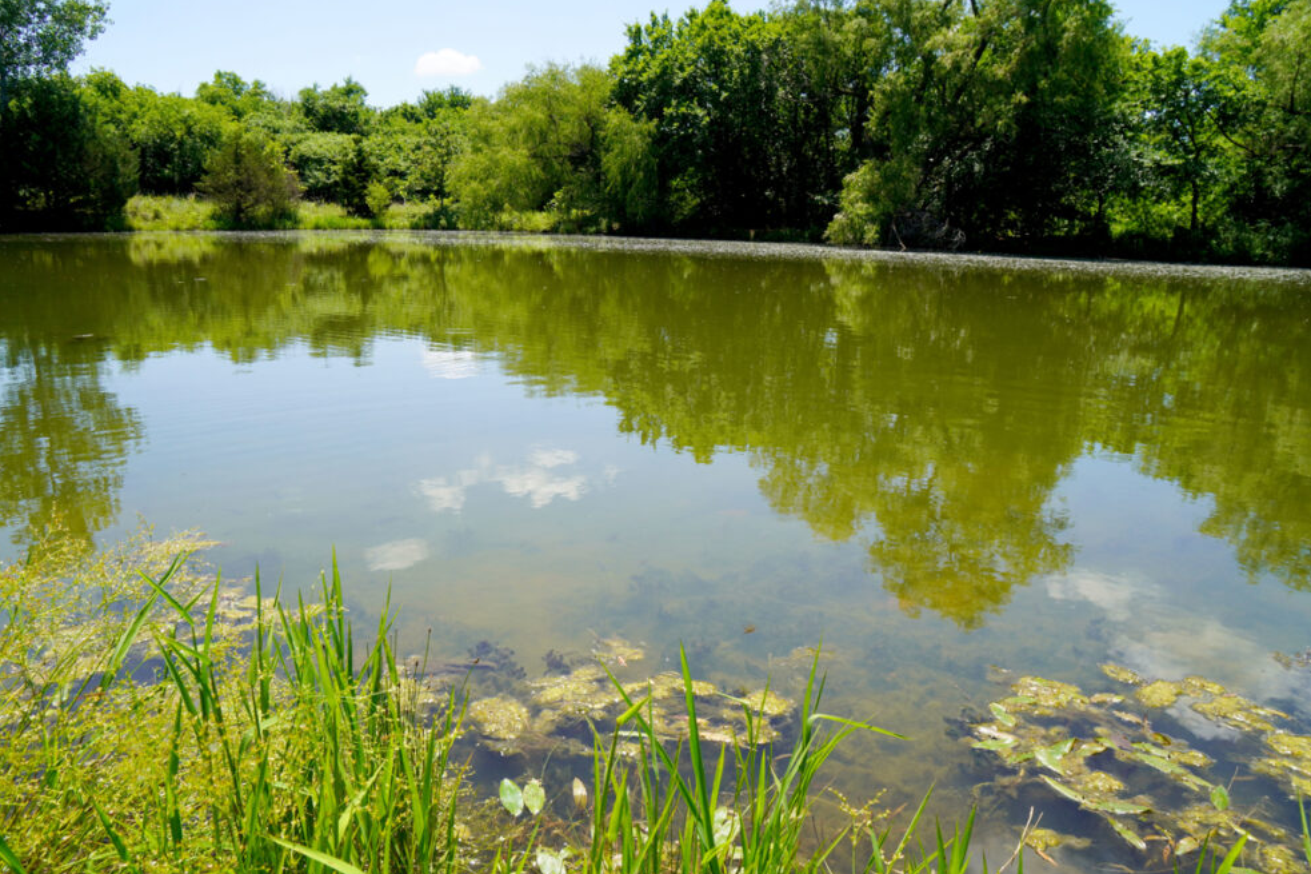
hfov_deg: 71.5
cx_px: 648
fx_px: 910
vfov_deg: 51.3
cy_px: 450
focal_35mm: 25
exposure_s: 1/125
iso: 100
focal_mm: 16
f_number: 9
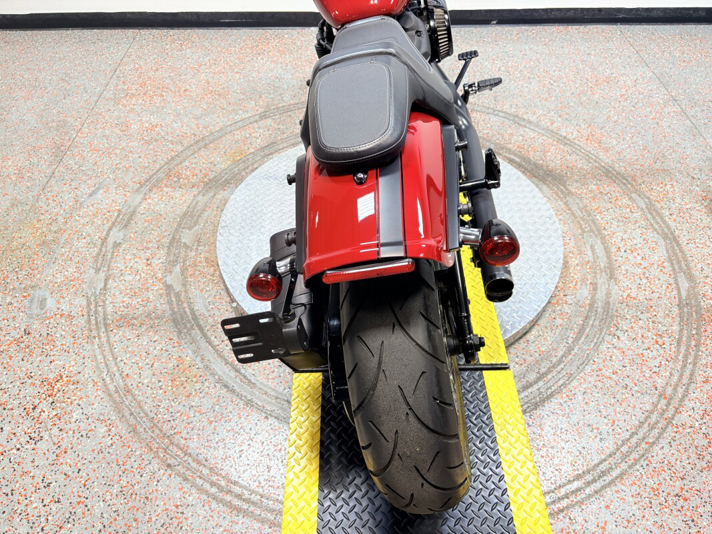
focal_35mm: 26
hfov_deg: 67.3
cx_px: 356
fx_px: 535
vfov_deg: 53.1
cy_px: 267
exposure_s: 1/120
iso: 50
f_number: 1.6
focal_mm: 5.96
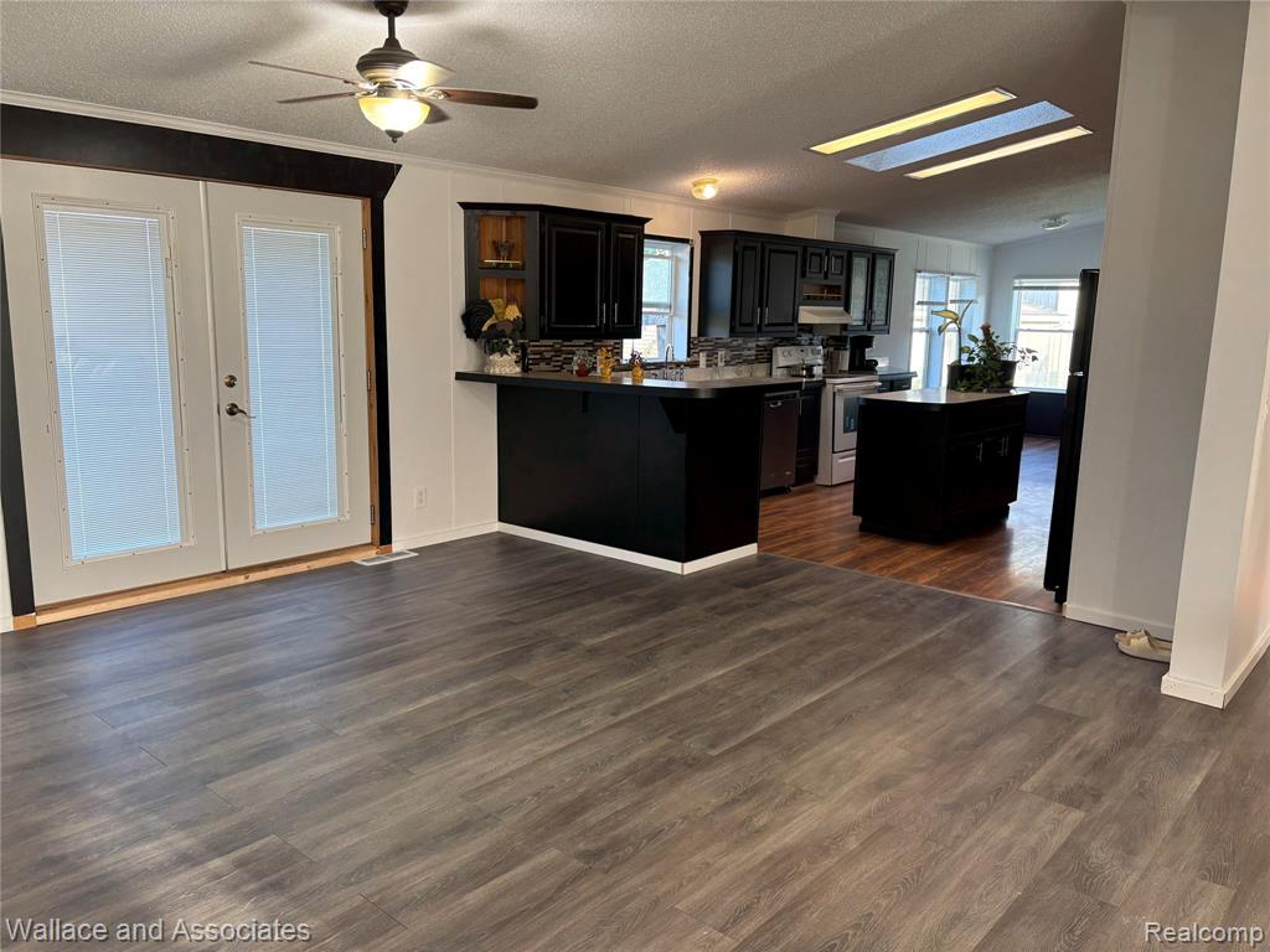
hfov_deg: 67.3
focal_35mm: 26
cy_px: 476
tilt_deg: -10.1
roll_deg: -0.5
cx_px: 635
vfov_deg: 53.1
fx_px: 954
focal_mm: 5.96
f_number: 1.6
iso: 80
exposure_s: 1/60
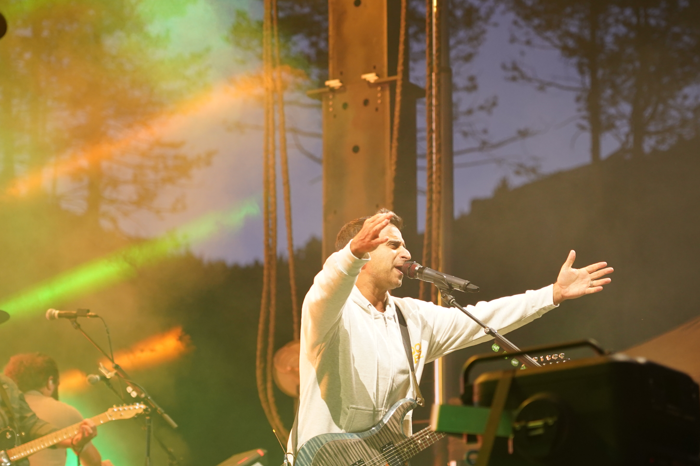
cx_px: 400
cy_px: 263
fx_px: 2605
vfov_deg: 10.2
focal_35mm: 134
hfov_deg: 15.3
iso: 1600
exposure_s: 1/160
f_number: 4
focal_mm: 105
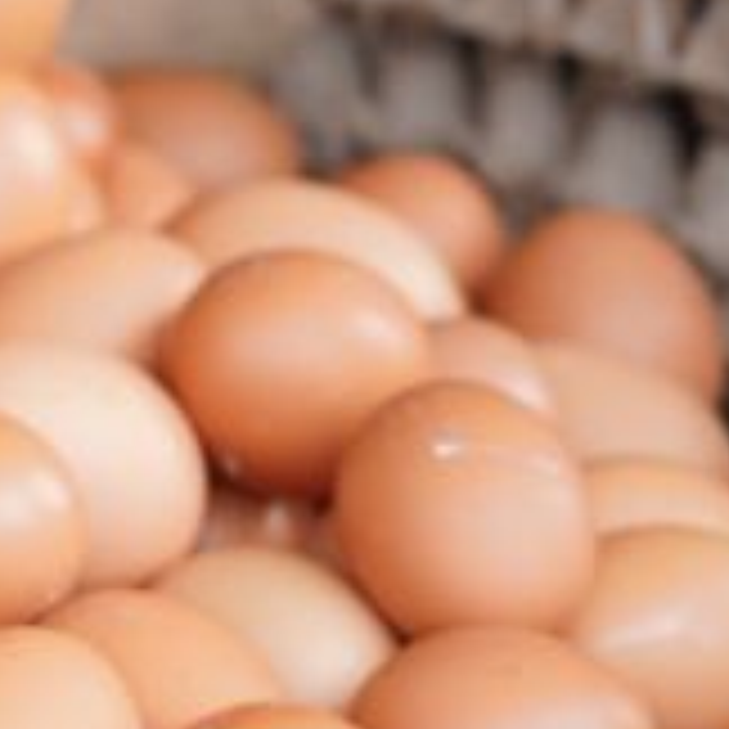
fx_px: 10484
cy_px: 398
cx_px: -1368
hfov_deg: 3.9
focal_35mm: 440
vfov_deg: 4.0
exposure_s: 1/160
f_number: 2.5
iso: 100
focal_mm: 56
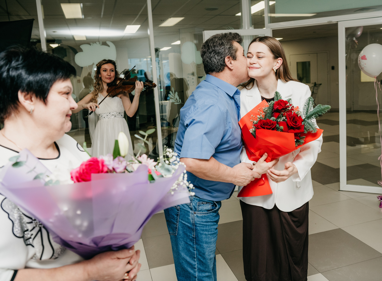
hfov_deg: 53.3
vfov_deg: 40.8
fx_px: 378
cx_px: 227
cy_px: 130
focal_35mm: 34
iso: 320
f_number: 4.5
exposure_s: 1/160
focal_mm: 30
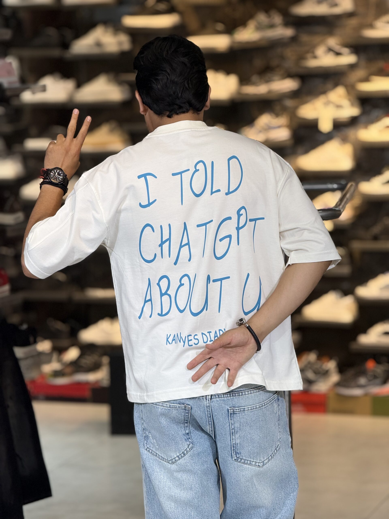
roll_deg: +0.6
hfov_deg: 12.3
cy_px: 260
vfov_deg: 16.4
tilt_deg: -5.9
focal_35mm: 120
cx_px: 194
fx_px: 1798
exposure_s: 1/100
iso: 80
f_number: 2.8
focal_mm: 15.66
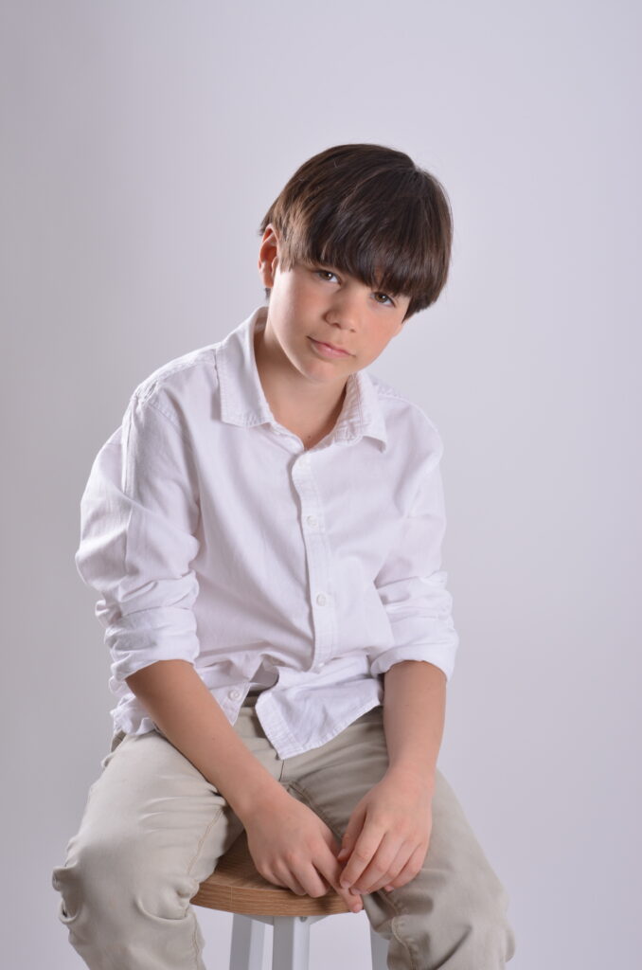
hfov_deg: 16.5
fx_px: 2217
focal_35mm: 82
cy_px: 485
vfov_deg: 24.7
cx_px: 321
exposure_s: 1/160
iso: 200
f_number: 11
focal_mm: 55
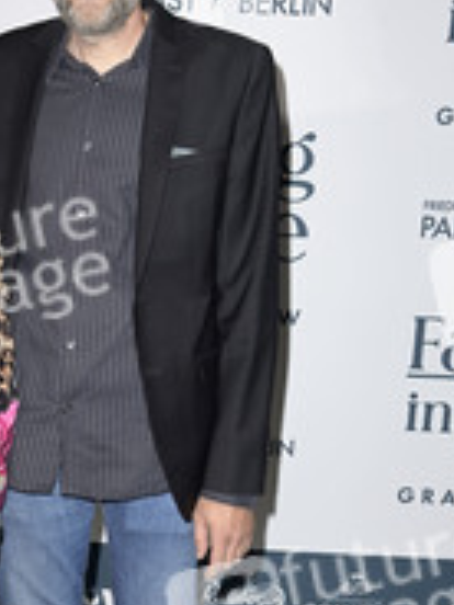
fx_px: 1644
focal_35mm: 94
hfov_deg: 15.5
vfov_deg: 20.7
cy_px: 441
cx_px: 36
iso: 640
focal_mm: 45
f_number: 5.6
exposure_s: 1/250
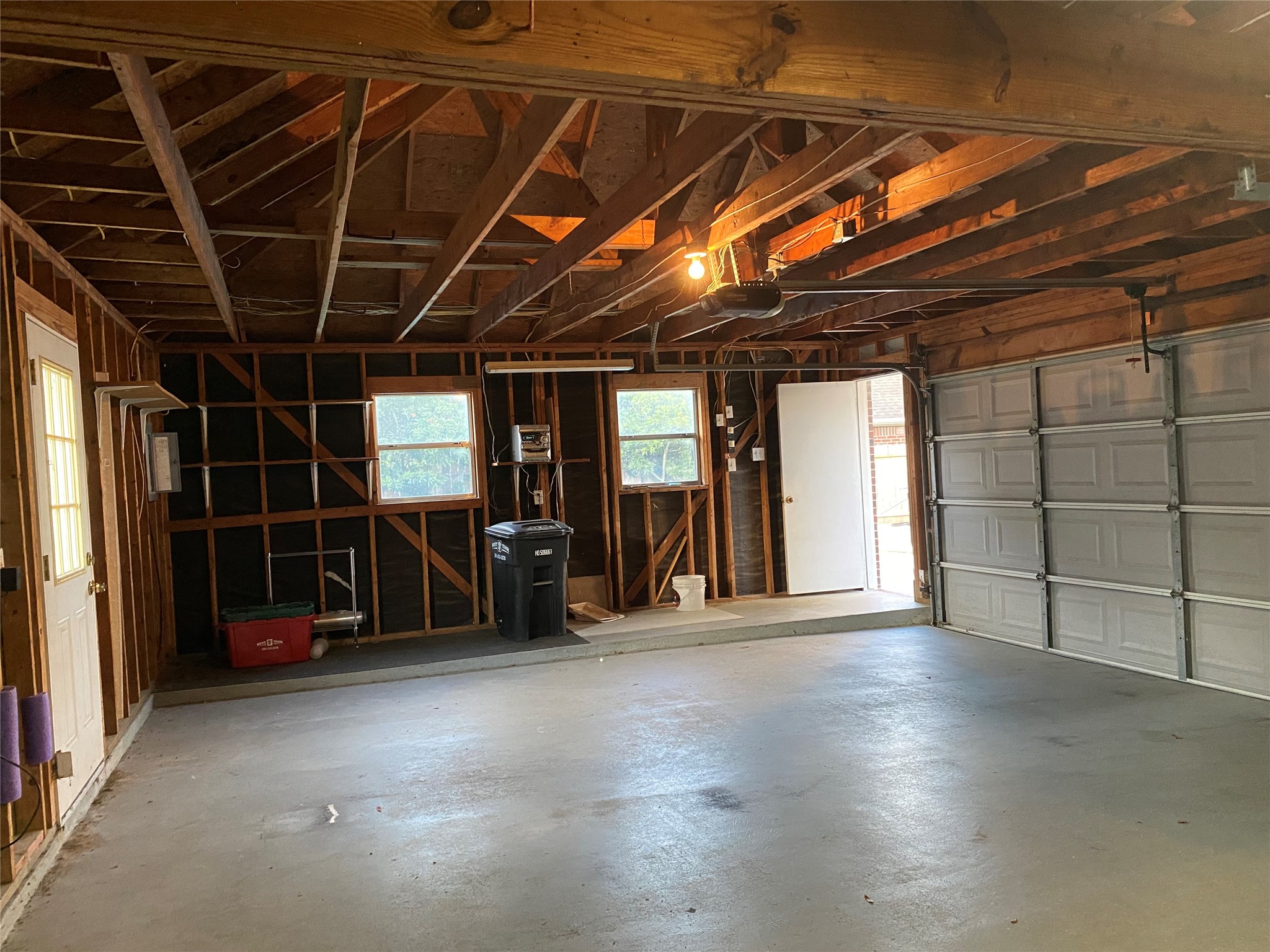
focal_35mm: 26
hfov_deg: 67.3
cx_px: 635
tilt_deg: +0.5
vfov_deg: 53.1
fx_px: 954
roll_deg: +2.5
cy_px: 476
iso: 500
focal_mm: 4.25
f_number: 1.8
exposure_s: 1/40
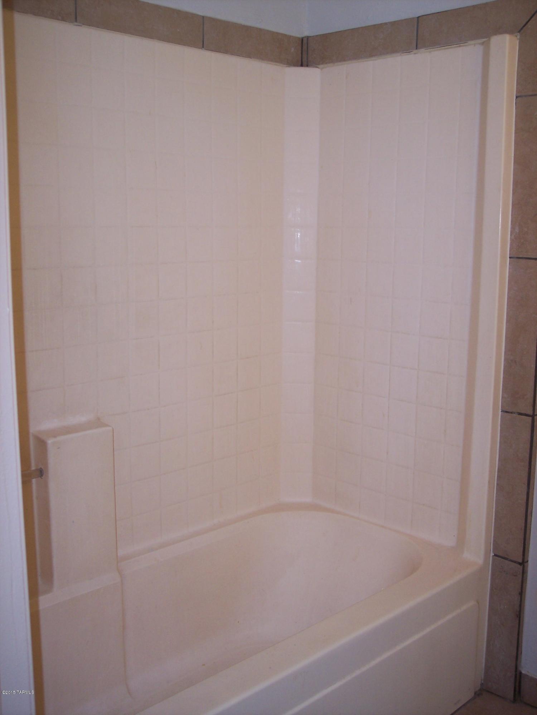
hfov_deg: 36.8
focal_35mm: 39
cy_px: 358
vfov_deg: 47.9
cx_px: 268
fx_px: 807
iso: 100
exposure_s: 1/60
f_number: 2.8
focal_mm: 8
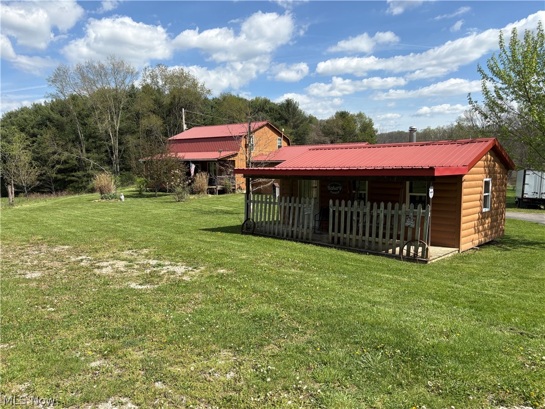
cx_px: 272
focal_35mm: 26
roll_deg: +2.4
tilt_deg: -5.1
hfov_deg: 67.3
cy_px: 204
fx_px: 409
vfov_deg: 53.1
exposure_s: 1/3125
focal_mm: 5.96
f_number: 1.6
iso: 50
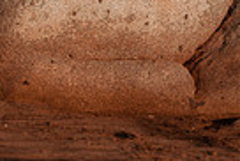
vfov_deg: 8.9
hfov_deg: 13.7
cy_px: -119
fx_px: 994
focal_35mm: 149
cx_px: 180
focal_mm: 35
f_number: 1.4
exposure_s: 1/8000
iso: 100
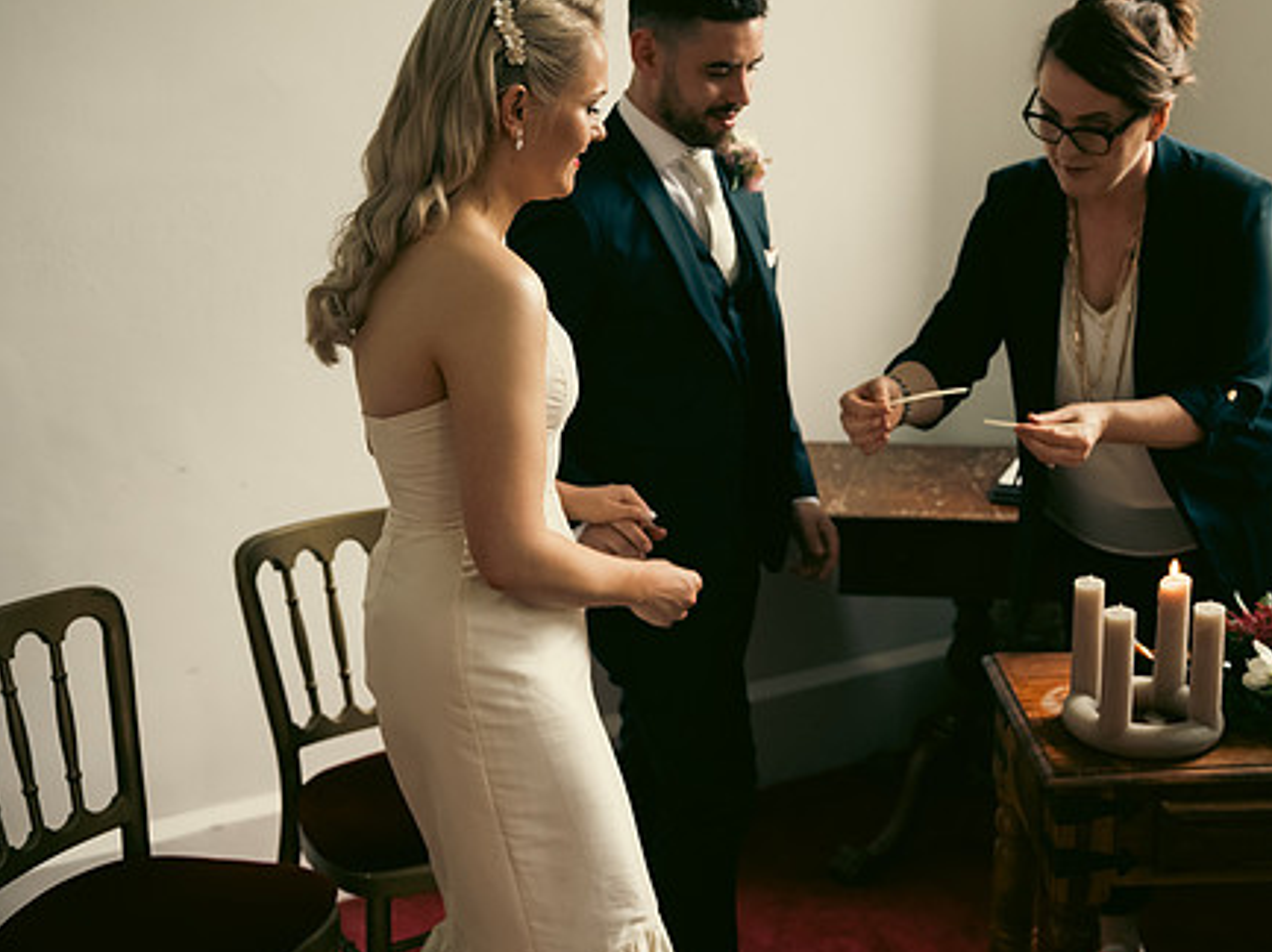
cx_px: 802
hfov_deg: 38.7
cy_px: 413
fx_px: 1799
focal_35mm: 49
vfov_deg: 29.6
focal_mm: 38
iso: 800
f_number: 3.5
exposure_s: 1/160
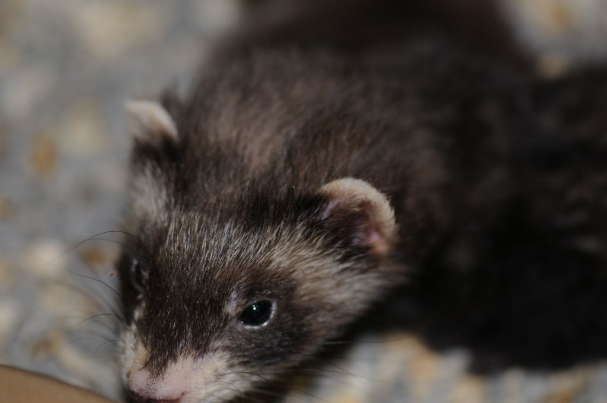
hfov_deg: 13.1
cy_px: 202
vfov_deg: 8.7
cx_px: 304
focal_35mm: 158
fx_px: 2652
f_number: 3.5
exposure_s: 1/60
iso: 200
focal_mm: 105
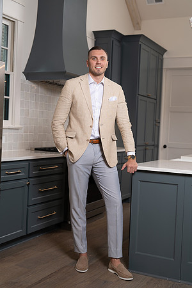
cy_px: 144
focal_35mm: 50
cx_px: 96
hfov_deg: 27.0
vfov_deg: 39.6
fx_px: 400
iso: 100
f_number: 2.8
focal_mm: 50
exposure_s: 1/160
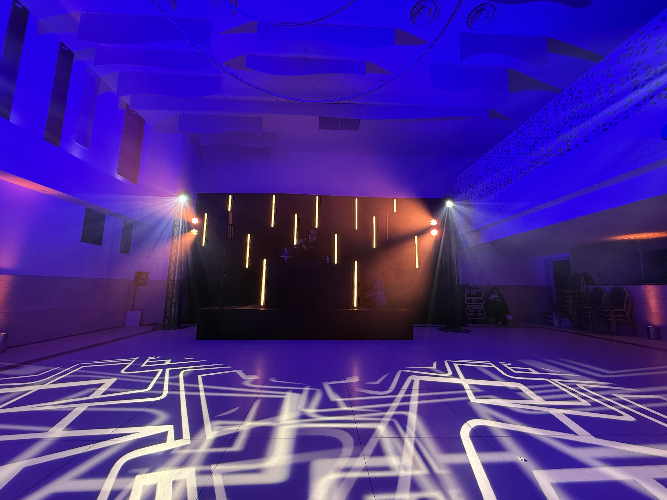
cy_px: 250
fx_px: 270
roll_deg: -0.3
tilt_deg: +8.6
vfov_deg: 85.7
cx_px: 334
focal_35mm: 14
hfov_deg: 102.1
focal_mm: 2.22
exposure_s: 1/75
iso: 400
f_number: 2.2
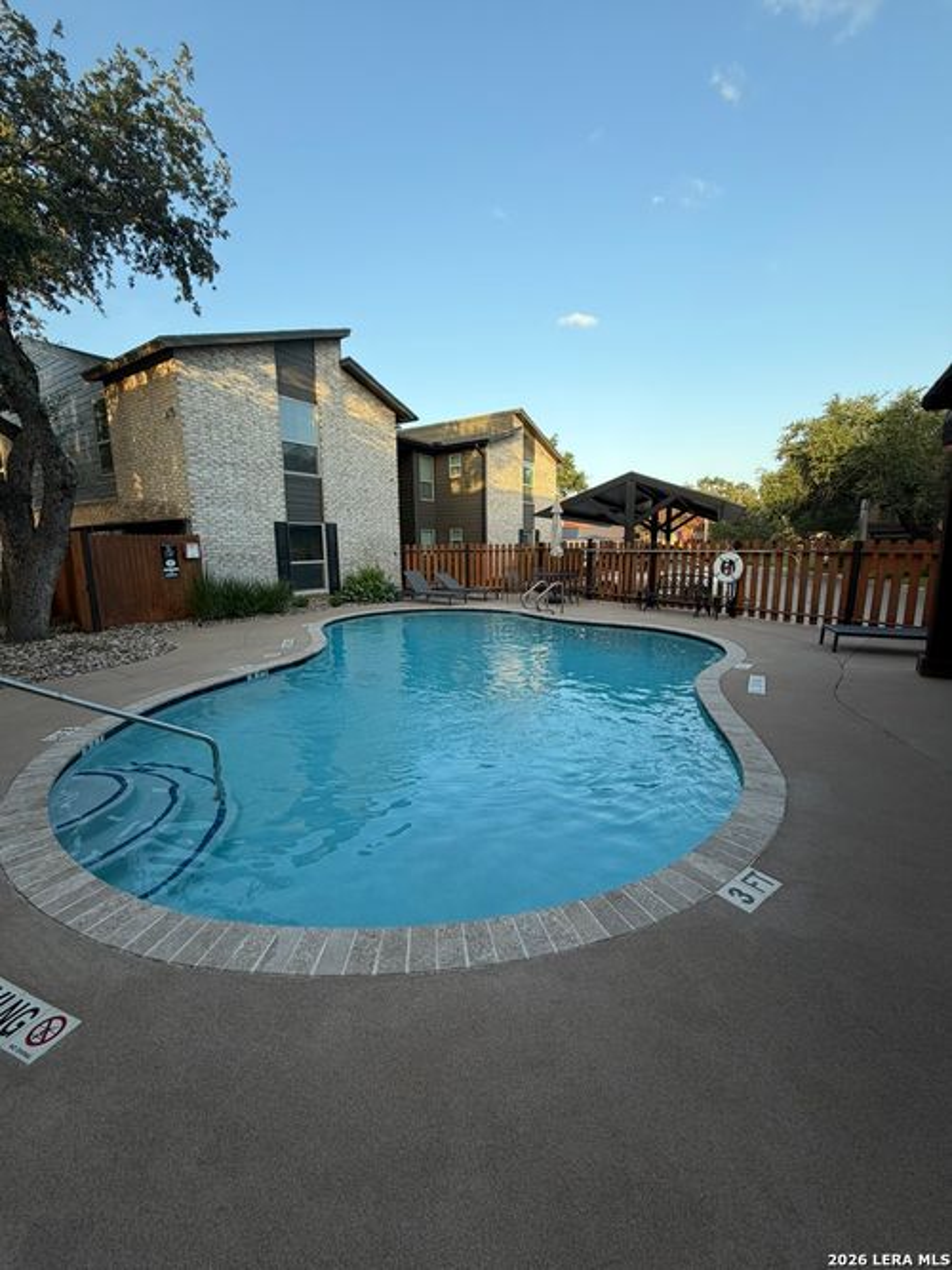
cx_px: 476
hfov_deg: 85.7
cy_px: 635
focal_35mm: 14
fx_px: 514
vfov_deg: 102.1
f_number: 2.2
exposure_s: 1/405
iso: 50
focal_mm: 2.22
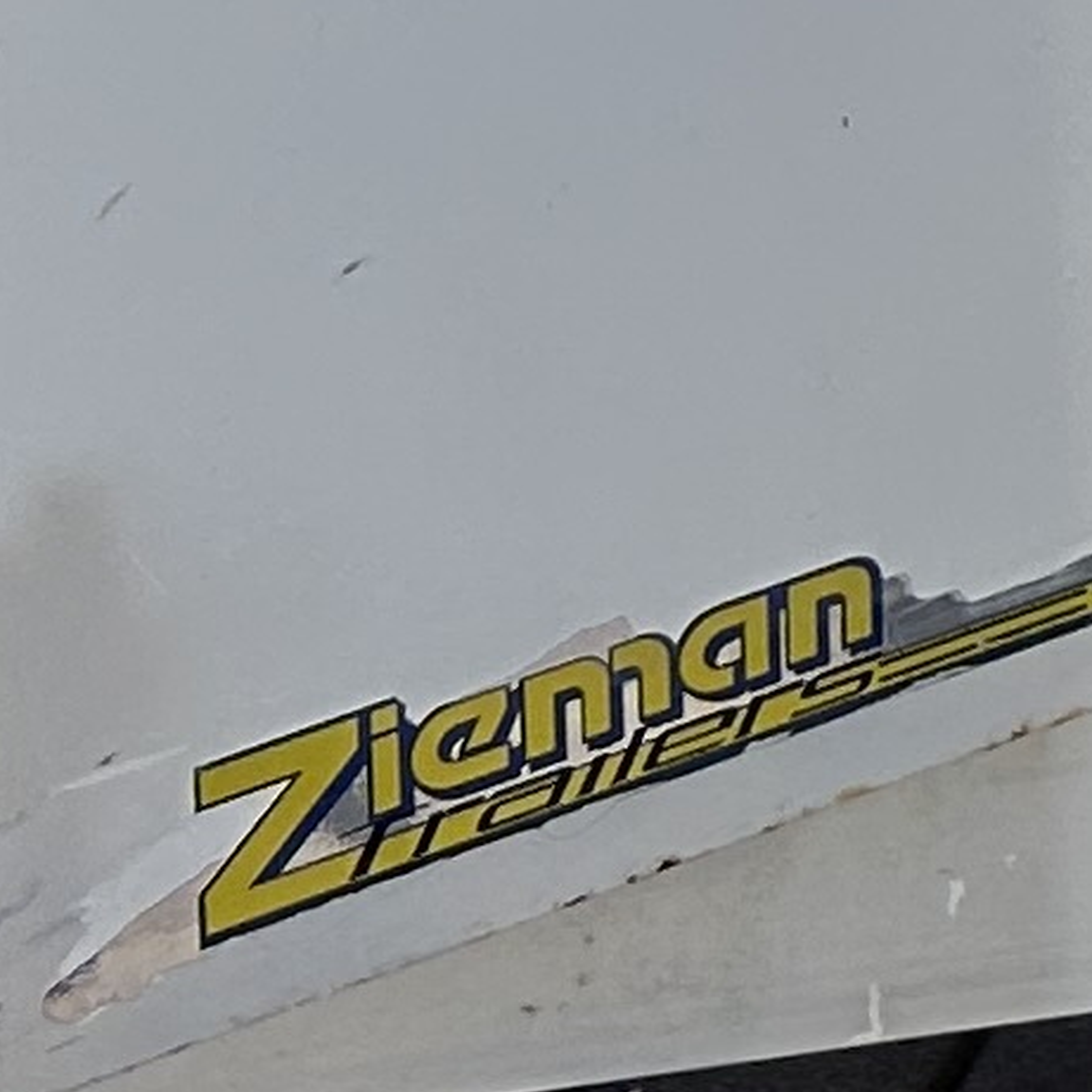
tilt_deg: -11.1
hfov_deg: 7.2
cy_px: -1864
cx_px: 3816
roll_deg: -3.5
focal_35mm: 201
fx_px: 7174
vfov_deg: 7.8
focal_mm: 5.7
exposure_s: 1/4274
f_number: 1.5
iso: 50
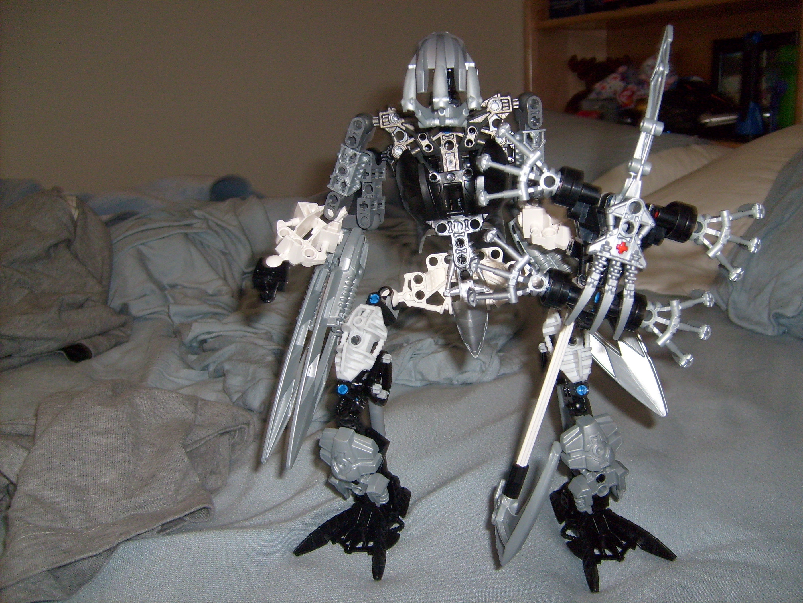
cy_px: 302
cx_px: 402
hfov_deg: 52.6
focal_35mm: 35
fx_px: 812
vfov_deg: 40.7
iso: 100
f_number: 2.8
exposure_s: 1/45
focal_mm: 5.8
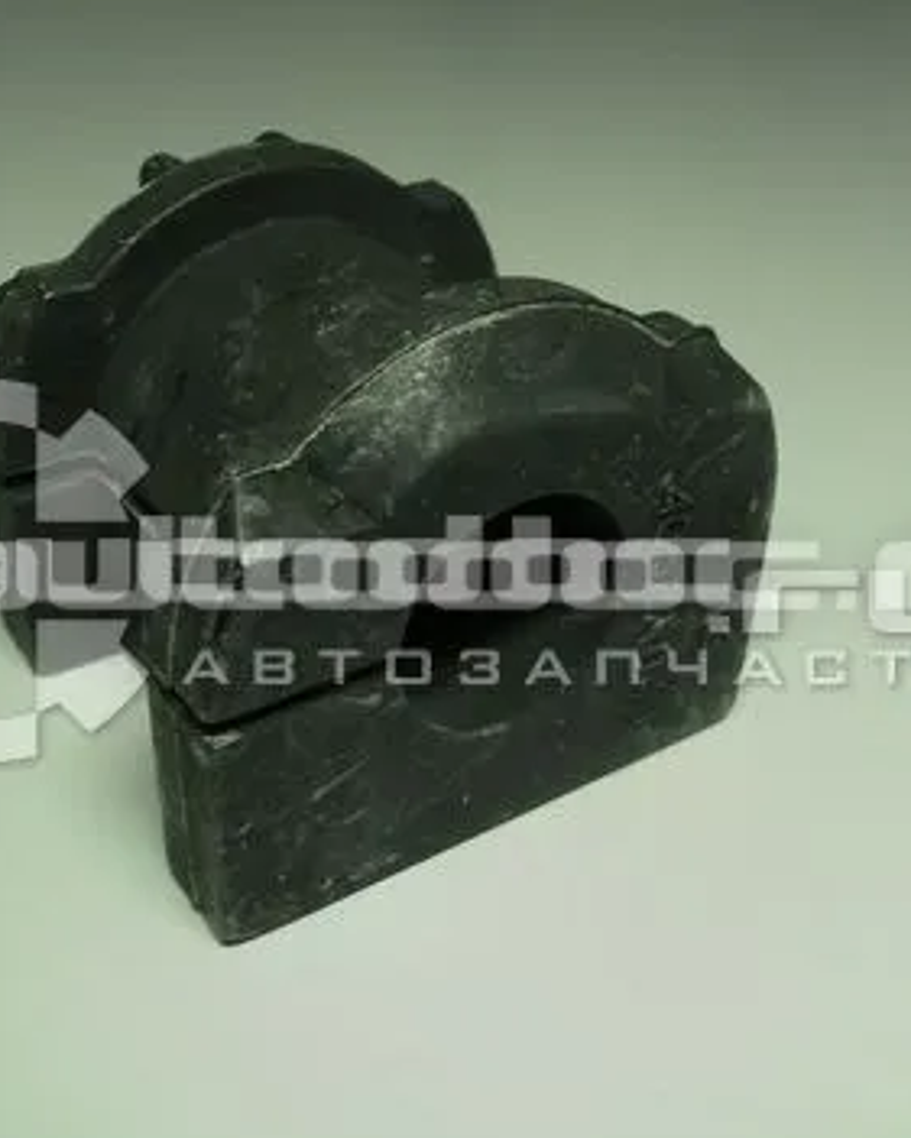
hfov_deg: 34.1
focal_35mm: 44
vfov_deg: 42.0
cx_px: 396
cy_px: 577
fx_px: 1482
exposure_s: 1/50
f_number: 3.5
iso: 80
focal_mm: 5.8
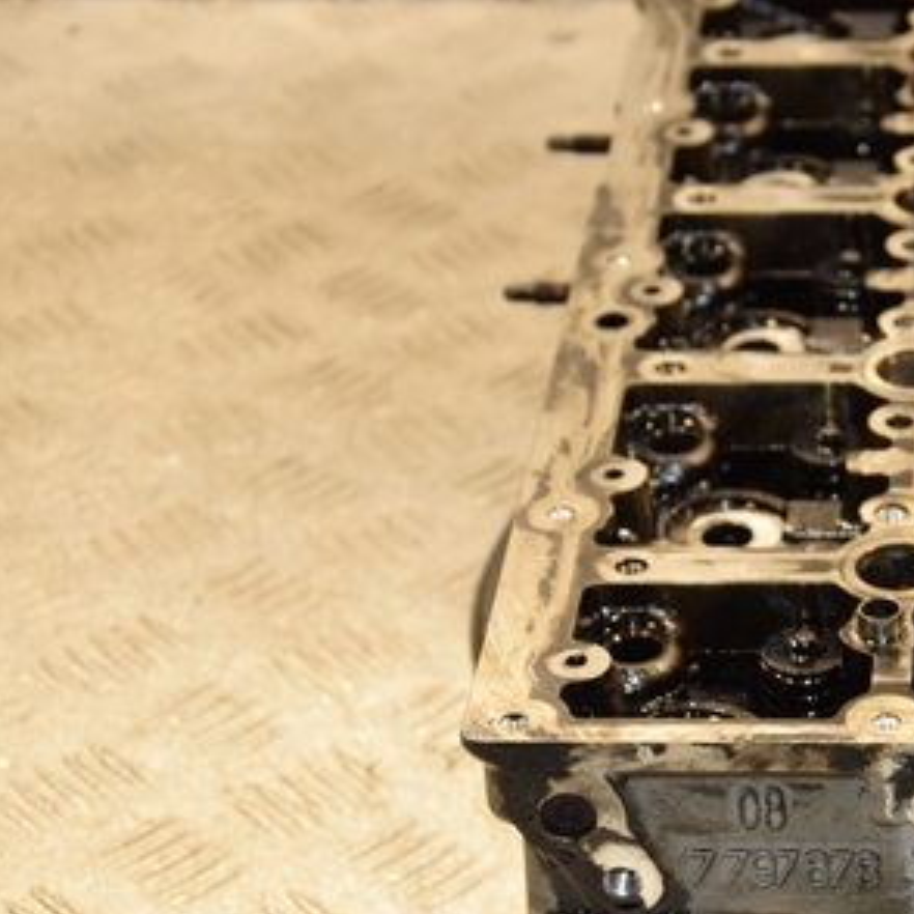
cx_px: 979
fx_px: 3973
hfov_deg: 12.9
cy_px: 584
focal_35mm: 133
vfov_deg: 13.1
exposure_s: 1/200
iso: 800
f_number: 4.8
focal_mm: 48
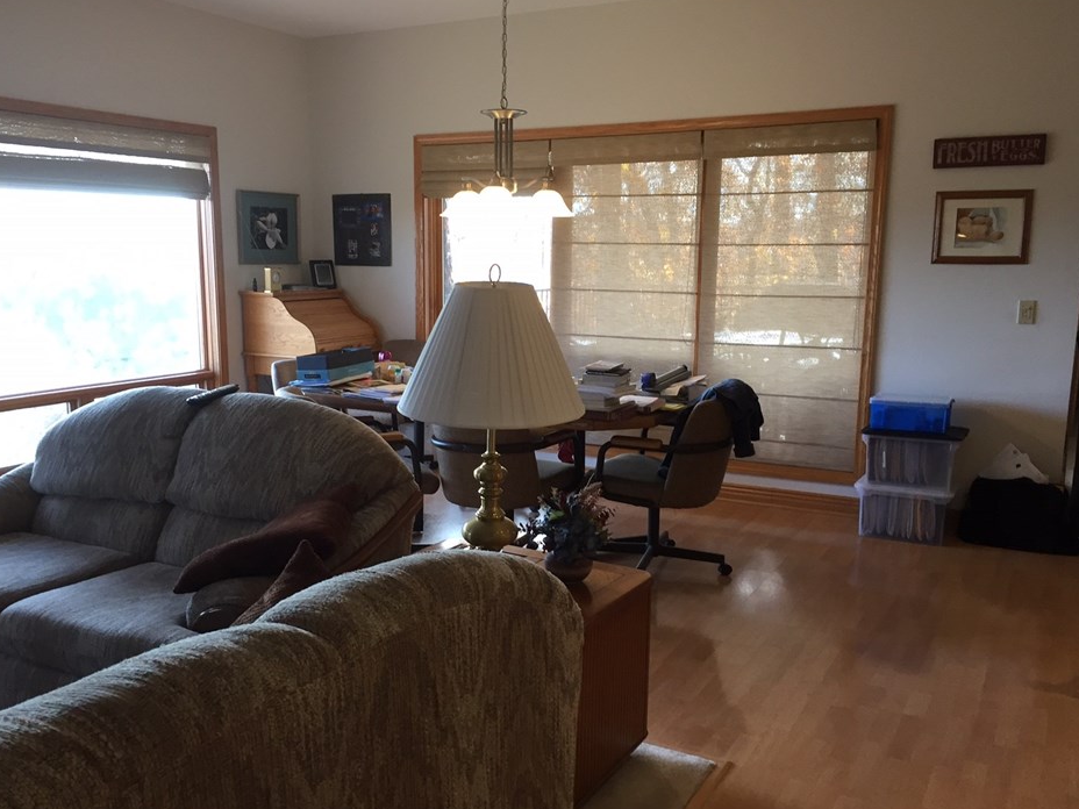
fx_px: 997
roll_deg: -2.1
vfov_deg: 44.1
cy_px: 435
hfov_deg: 56.8
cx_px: 509
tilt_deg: -9.5
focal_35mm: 32
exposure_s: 1/30
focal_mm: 4.15
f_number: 2.2
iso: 40
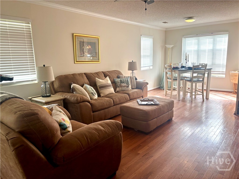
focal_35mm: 26
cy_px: 90
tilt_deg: -9.9
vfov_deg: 53.1
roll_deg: +1.5
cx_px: 120
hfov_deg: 67.3
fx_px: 180
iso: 80
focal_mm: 5.96
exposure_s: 1/120
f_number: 1.6
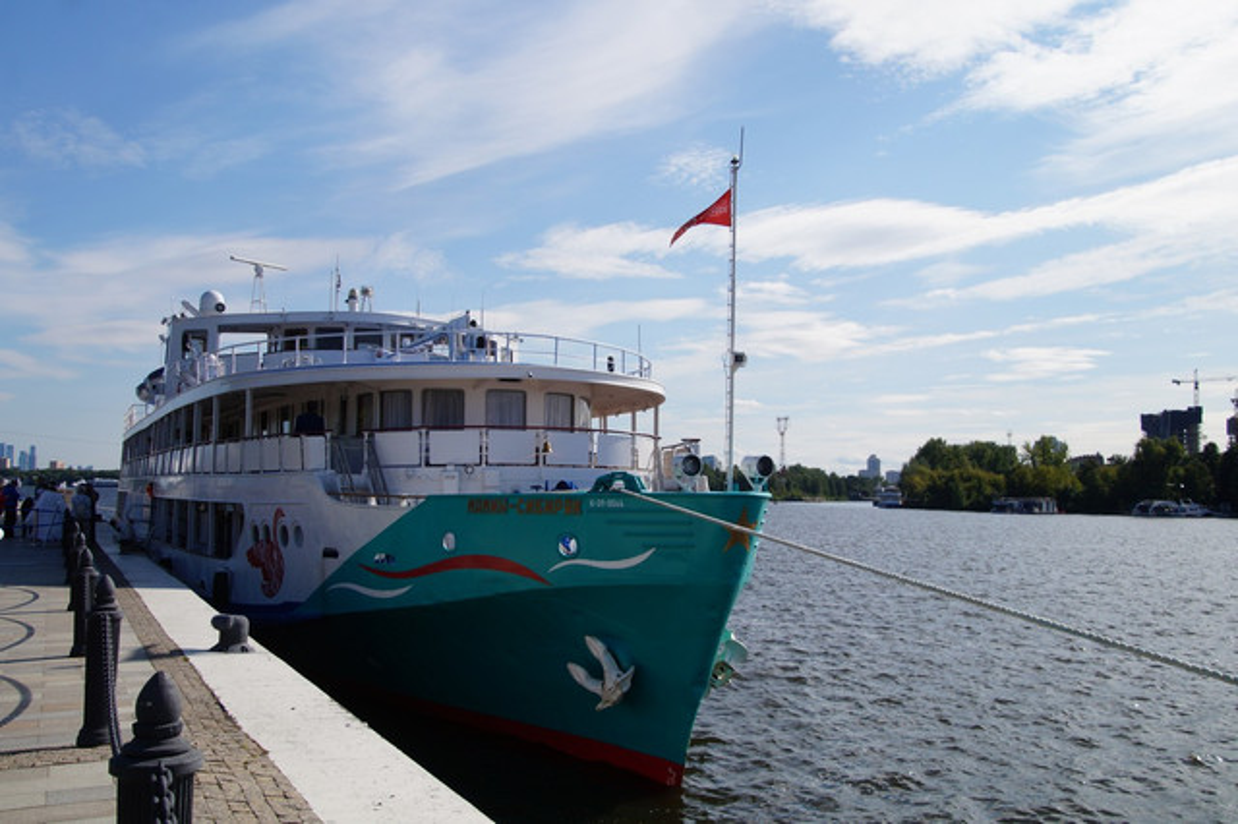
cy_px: 412
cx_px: 619
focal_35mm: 36
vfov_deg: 36.8
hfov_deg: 53.2
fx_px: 1237
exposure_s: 1/250
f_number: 10
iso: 100
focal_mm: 24
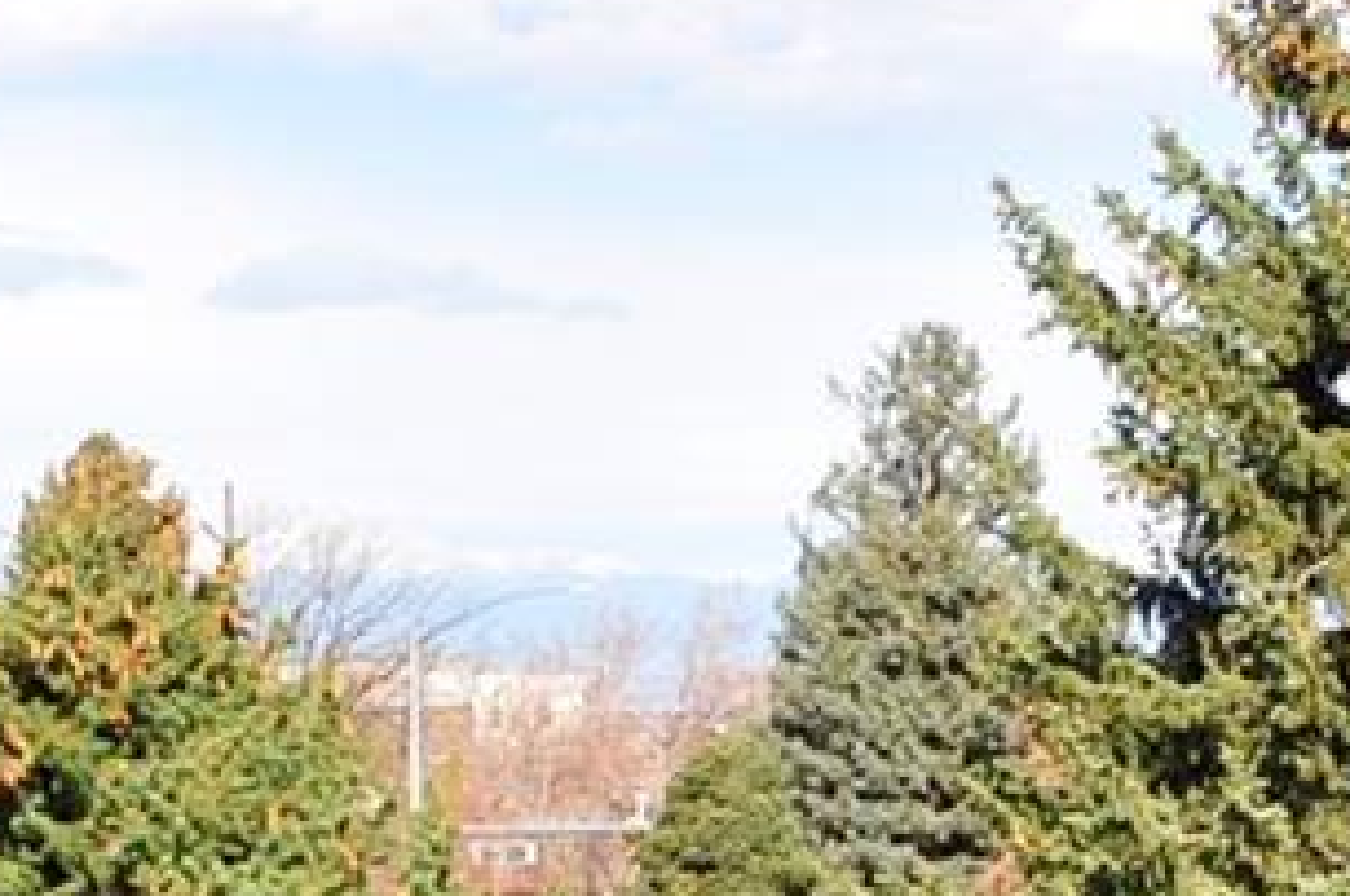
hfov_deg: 9.7
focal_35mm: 188
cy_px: 653
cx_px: -1831
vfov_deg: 7.3
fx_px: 7039
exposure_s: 1/400
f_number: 10
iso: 200
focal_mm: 24
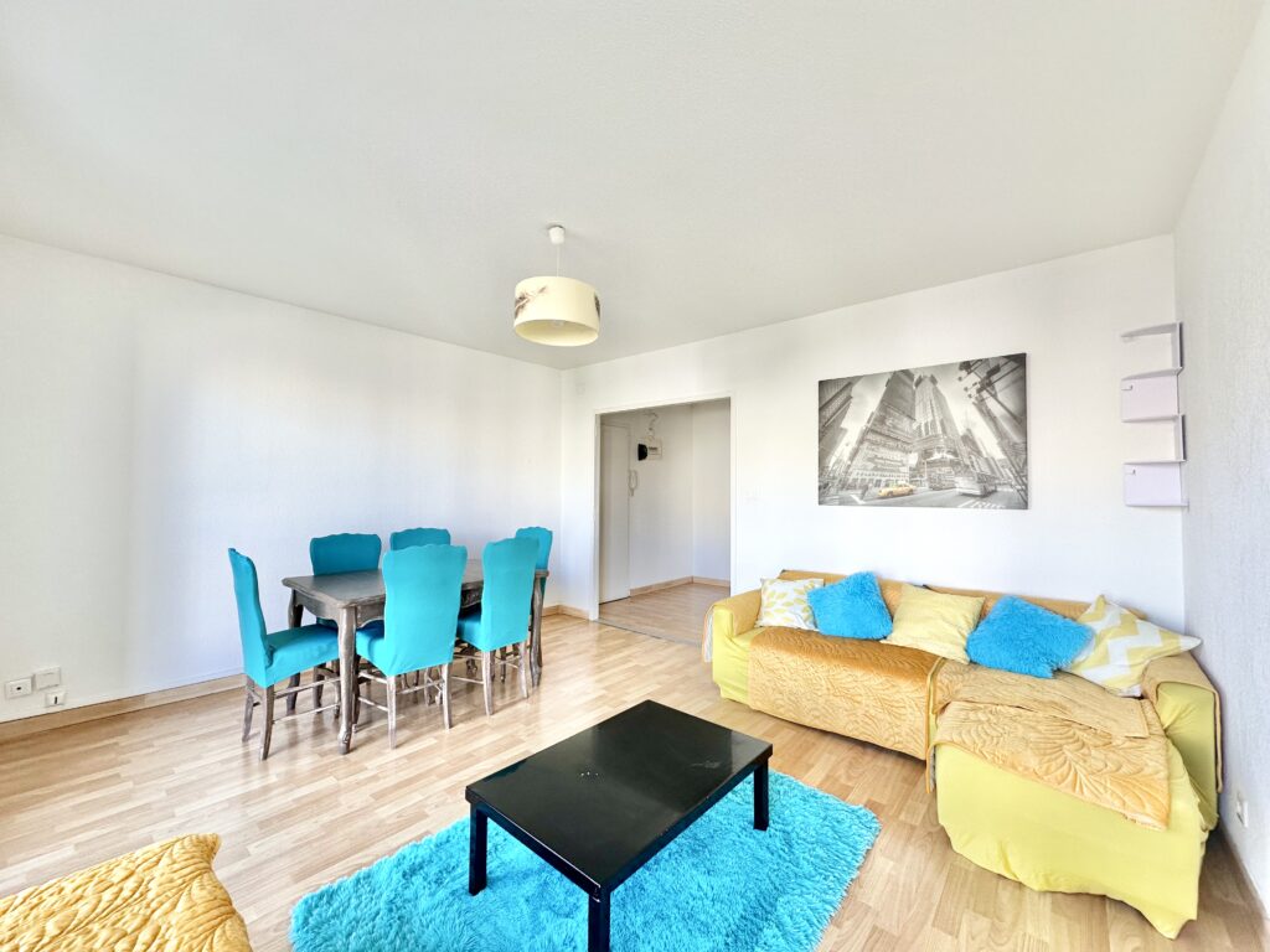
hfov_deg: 102.1
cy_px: 476
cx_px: 635
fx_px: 514
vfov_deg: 85.7
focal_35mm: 14
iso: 80
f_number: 2.2
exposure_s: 1/99
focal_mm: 2.22
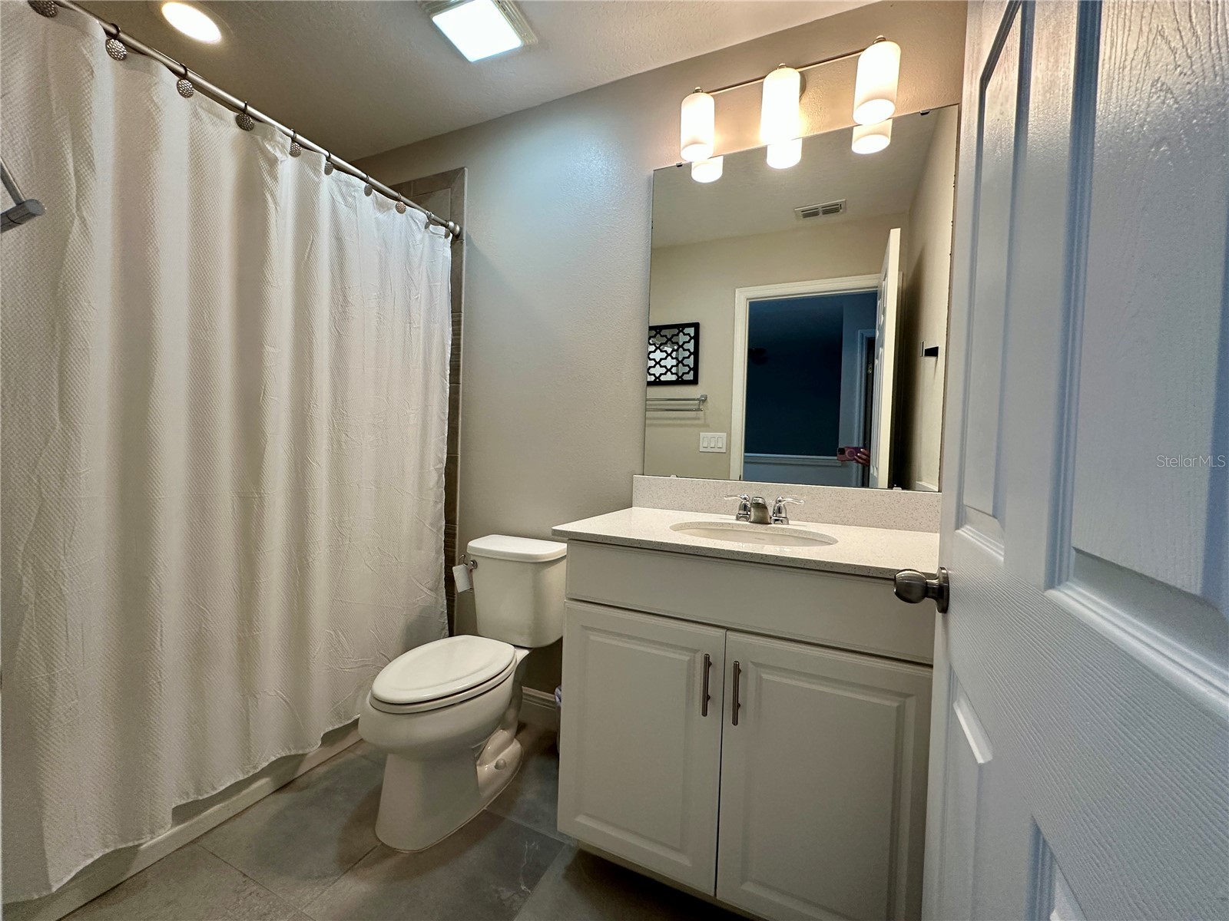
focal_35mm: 14
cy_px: 460
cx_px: 614
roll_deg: -2.5
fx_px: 497
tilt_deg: -1.0
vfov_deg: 85.7
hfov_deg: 102.1
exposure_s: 1/120
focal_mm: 2.22
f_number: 2.2
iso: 200
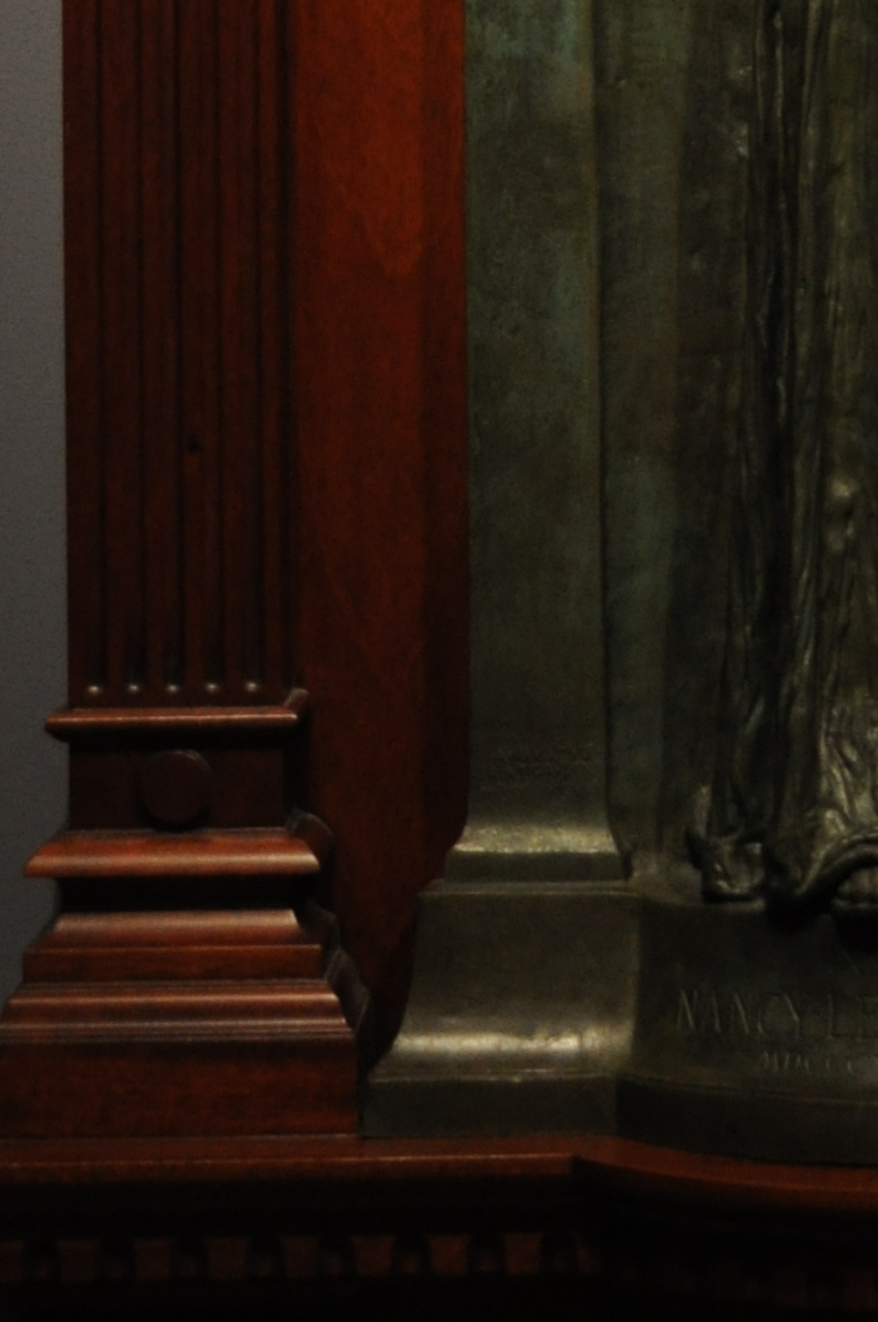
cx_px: 964
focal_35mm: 119
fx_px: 4363
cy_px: -196
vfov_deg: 16.6
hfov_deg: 11.3
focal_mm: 22
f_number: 4
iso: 800
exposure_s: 1/30
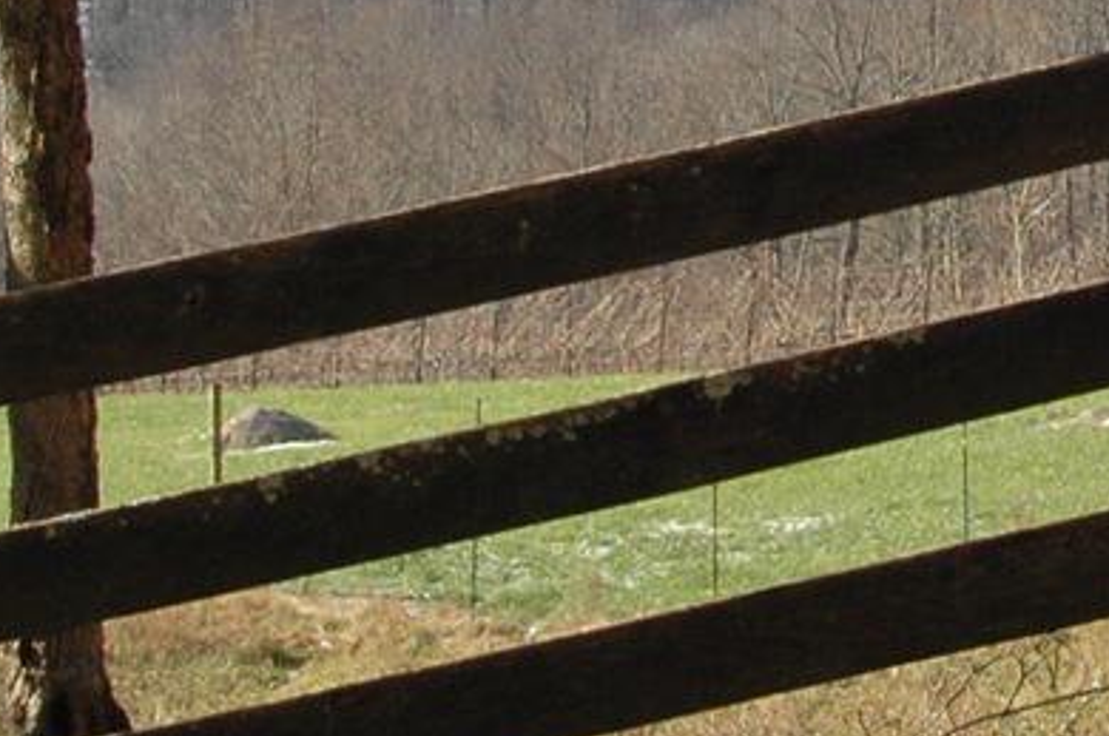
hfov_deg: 7.4
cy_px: -445
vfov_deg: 4.9
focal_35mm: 276
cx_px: 1501
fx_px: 8480
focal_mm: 35
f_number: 7.1
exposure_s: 1/200
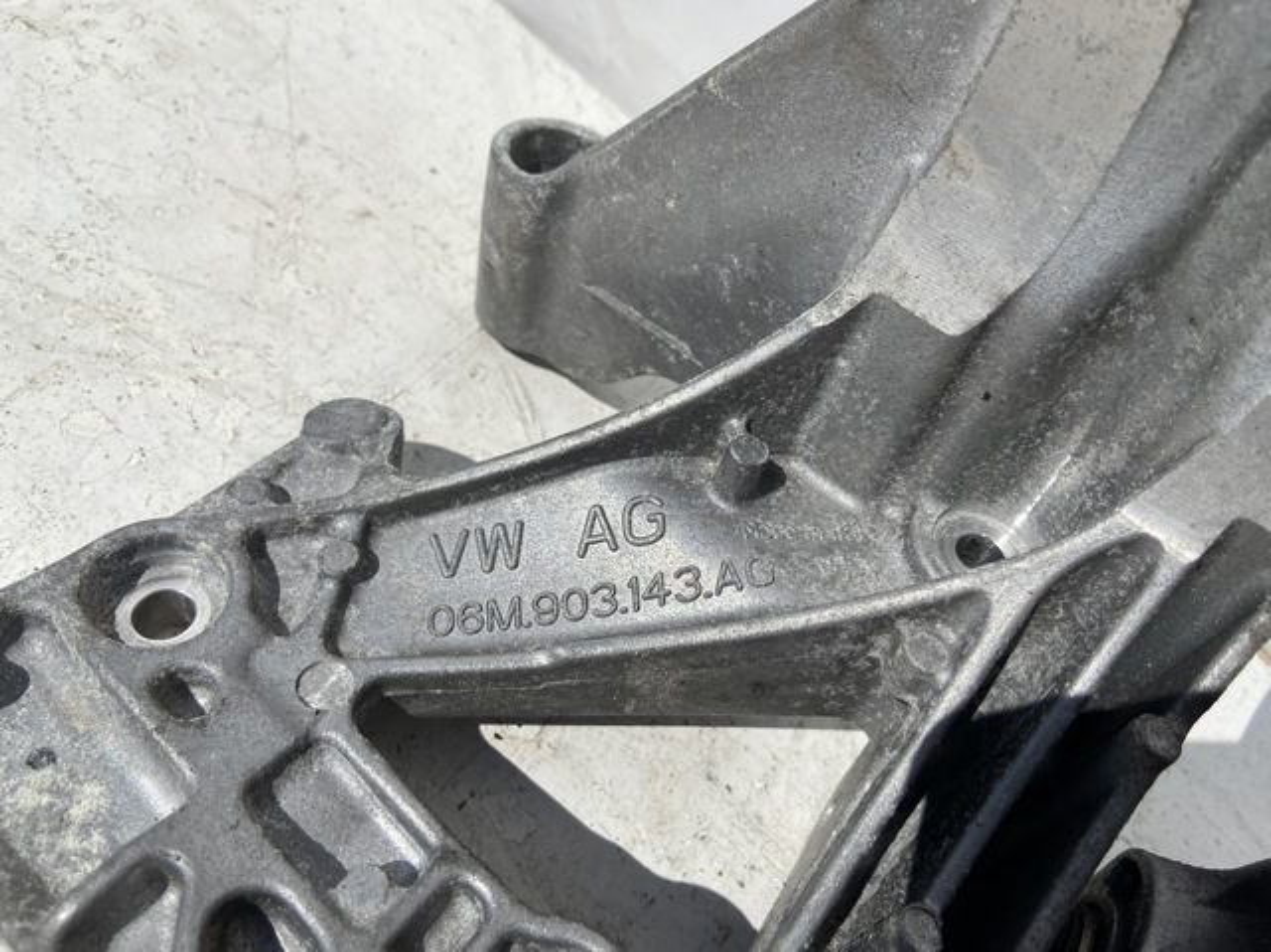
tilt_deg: -50.5
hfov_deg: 67.3
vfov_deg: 53.0
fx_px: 954
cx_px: 636
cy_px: 476
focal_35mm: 26
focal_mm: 4.25
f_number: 1.8
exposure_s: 1/8197
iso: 32
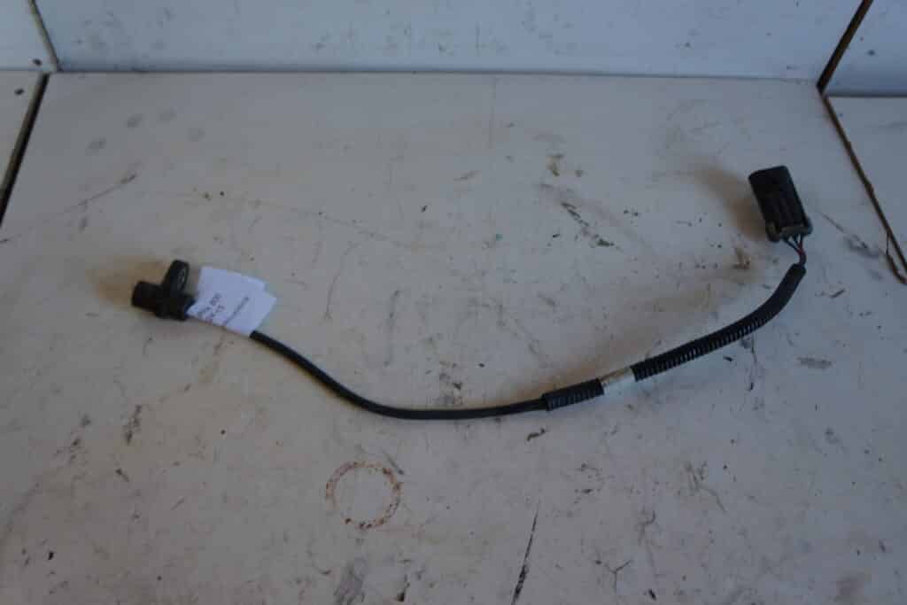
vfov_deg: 43.6
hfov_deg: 61.9
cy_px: 302
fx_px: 756
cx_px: 454
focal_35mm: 30
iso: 200
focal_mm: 20
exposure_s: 1/60
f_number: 4
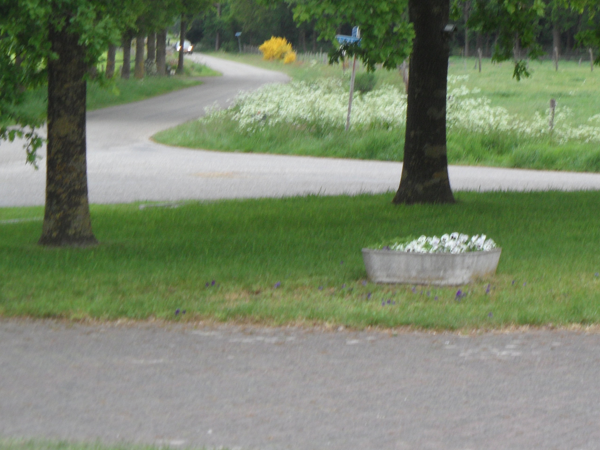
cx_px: 443
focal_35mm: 156
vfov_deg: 9.5
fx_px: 2704
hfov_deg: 12.6
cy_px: 132
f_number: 4.4
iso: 100
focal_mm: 16.3
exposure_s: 1/45
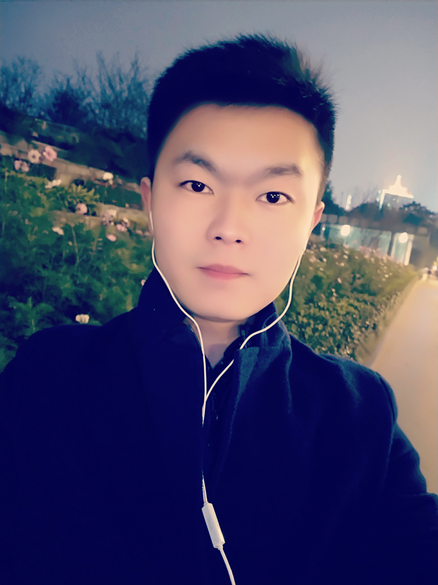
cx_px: 219
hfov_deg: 61.0
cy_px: 292
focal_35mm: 22
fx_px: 372
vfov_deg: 76.4
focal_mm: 3.86
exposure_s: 1/10
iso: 2500
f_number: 2
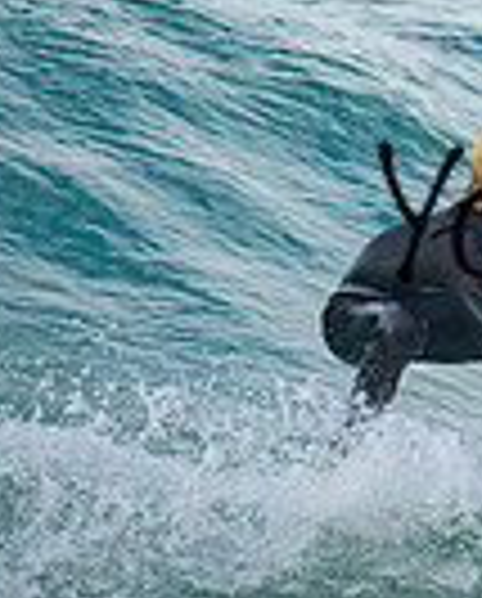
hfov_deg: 0.5
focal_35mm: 3271
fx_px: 58128
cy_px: 173
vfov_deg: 0.6
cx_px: 842
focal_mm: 800
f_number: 6.3
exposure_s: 1/2000
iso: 1250
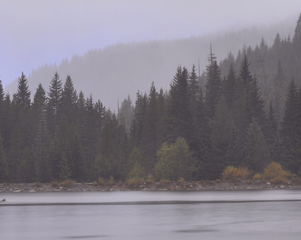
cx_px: 12
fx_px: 1372
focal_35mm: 154
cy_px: 118
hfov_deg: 12.4
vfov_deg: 10.0
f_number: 16
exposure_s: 4
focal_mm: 50
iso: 100
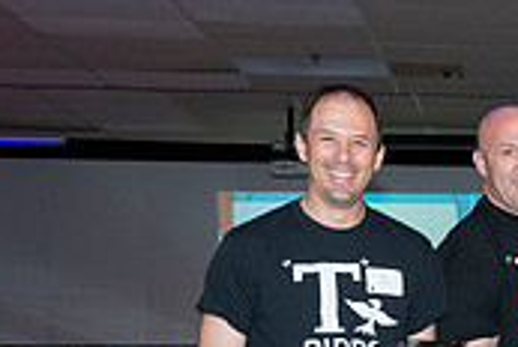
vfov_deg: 13.1
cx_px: 784
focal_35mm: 102
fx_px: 1470
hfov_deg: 17.8
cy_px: 432
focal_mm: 30.5
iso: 1600
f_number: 5.6
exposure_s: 1/60
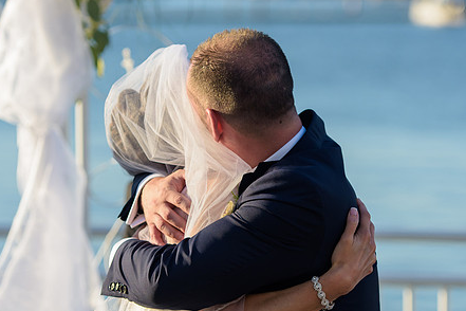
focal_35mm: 214
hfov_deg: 9.6
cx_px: 247
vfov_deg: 6.4
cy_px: 157
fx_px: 2770
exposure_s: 1/1600
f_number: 3.2
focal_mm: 112
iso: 200
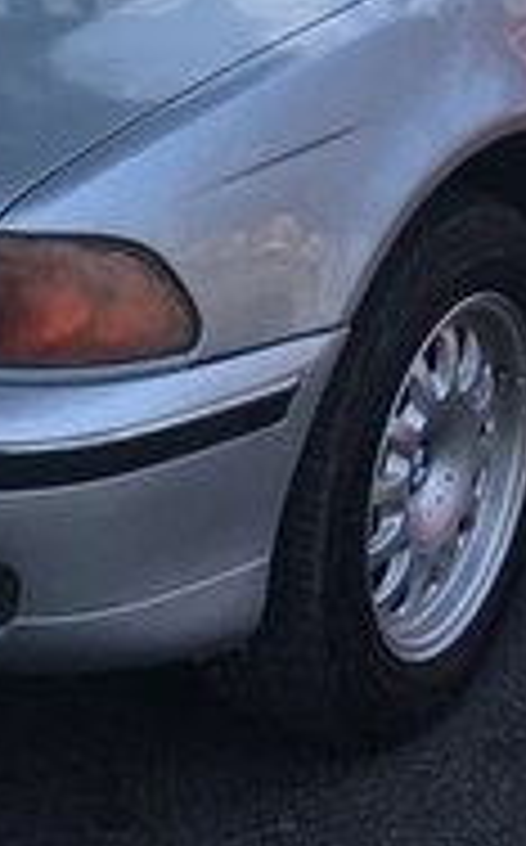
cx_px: 189
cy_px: -52
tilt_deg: -10.6
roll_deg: -2.6
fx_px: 2485
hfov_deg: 12.1
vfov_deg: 18.7
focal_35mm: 108
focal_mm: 4.15
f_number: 2.2
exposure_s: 1/490
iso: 25
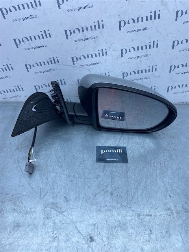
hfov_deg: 53.1
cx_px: 94
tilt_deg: -45.6
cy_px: 126
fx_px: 189
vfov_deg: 67.3
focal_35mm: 26
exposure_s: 1/1025
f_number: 1.8
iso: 32
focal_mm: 4.25
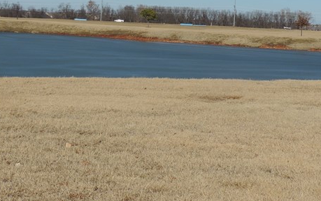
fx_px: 682
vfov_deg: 16.2
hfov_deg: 26.5
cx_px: 169
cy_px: -25
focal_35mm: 78
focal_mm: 5.8
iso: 100
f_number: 4.5
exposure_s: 1/1250
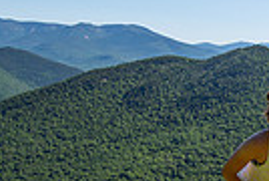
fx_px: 517
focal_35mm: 69
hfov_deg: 25.2
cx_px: 351
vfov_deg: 19.6
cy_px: 153
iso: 100
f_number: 5
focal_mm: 16
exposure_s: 1/640
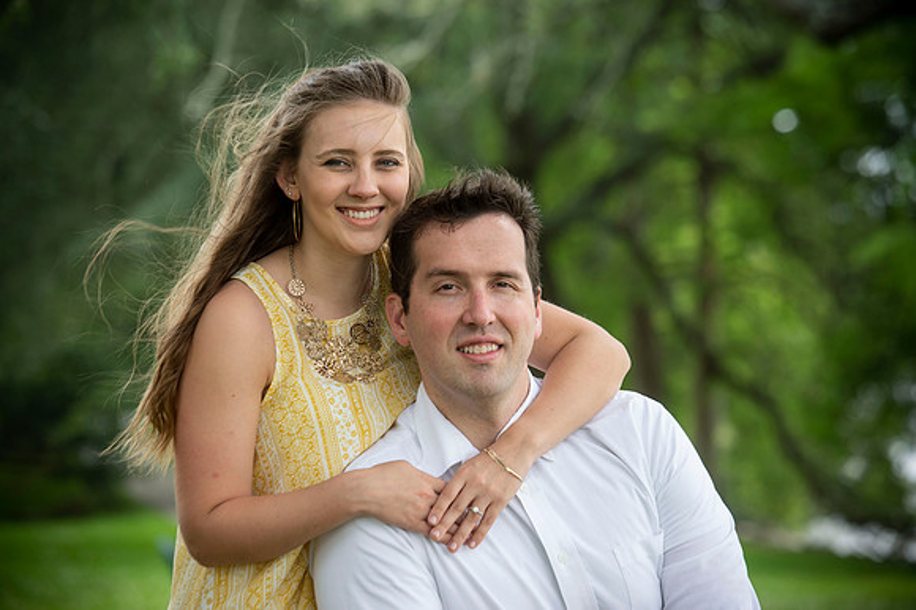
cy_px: 305
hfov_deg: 13.3
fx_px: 3941
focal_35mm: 155
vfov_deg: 8.8
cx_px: 458
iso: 125
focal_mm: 155
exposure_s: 1/125
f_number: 5.6
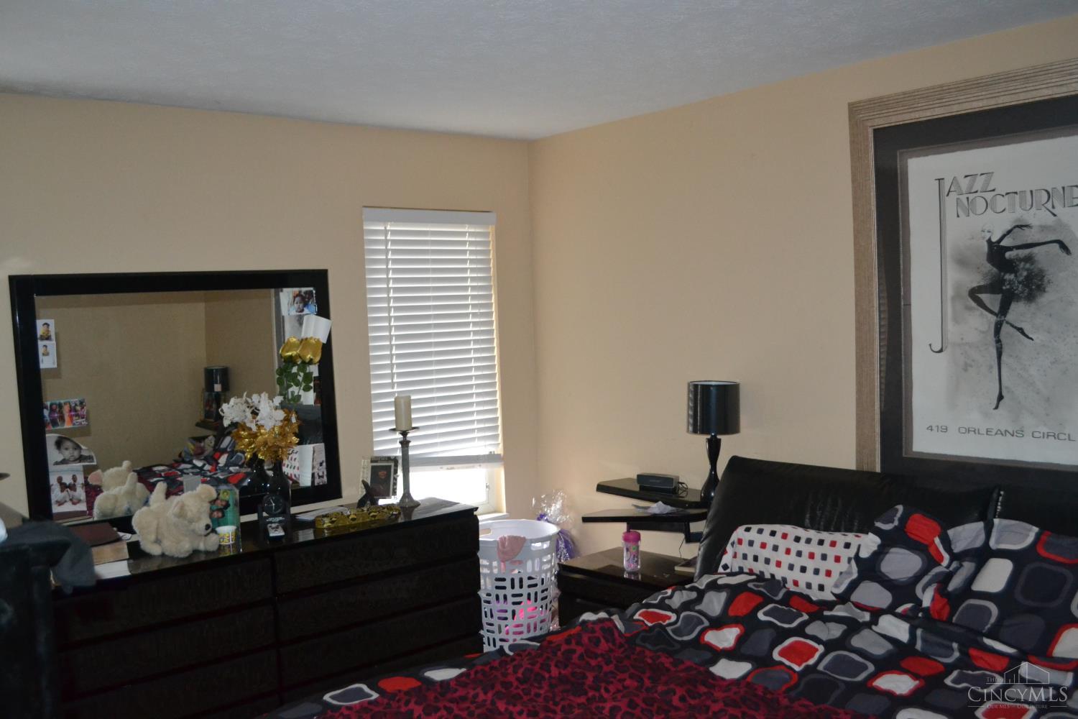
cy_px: 360
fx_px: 988
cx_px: 539
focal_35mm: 33
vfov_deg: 40.0
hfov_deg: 57.2
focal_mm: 22
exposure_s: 1/60
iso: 2000
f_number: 3.8
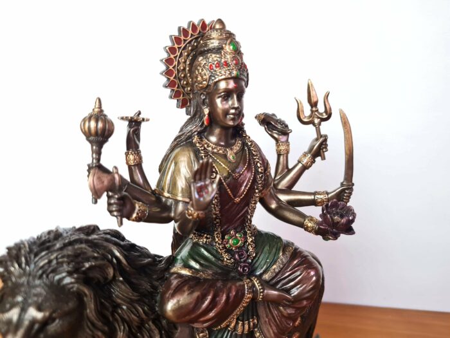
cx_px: 225
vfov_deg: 53.1
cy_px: 169
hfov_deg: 67.3
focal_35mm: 26
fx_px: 338
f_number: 1.8
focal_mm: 5.4
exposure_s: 1/120
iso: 160
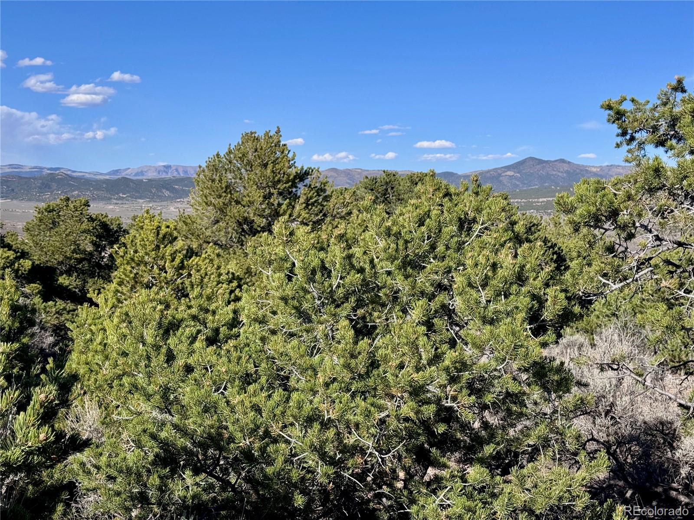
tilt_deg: -4.8
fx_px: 962
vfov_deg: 30.3
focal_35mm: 48
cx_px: 347
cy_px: 260
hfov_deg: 39.7
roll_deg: -1.9
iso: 64
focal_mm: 6.76
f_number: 1.78
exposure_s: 1/4975
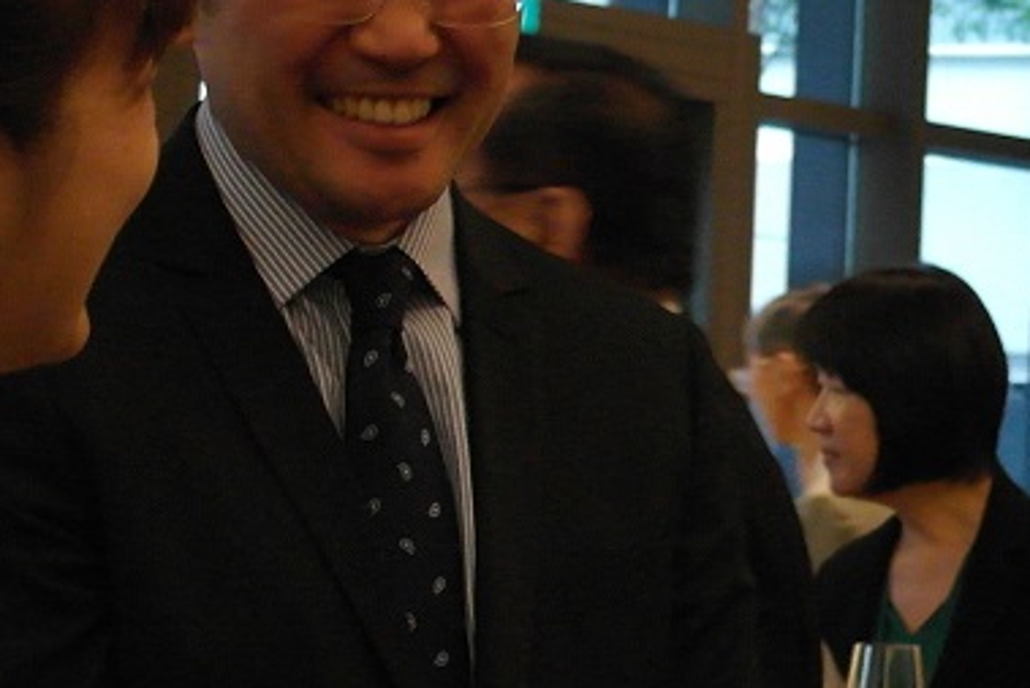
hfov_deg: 14.0
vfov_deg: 9.6
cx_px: 1160
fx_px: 4093
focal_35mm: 143
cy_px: 551
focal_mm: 22
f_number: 3.5
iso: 1600
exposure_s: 1/20
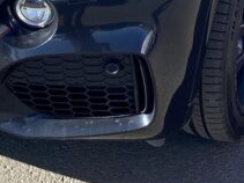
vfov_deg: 11.1
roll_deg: -0.4
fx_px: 888
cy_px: -134
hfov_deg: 15.6
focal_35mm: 126
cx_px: 73
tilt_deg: -18.7
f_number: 1.8
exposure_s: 1/1103
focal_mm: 4.25
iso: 32
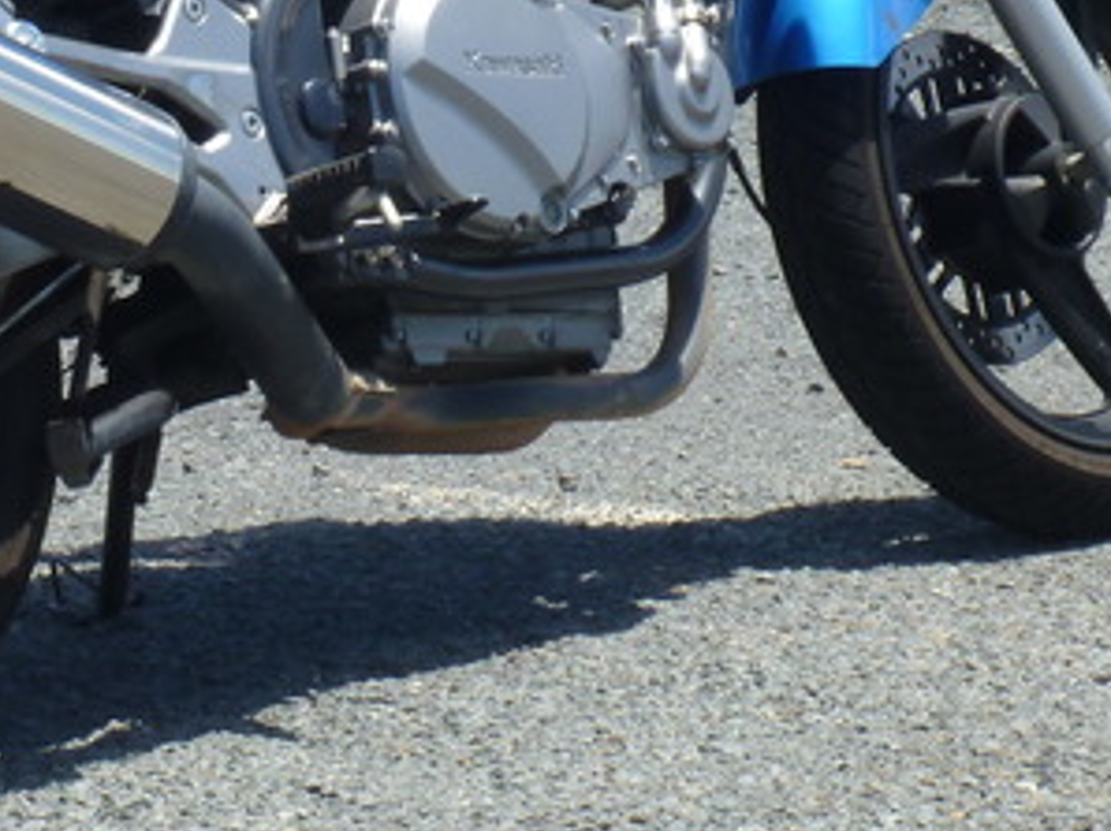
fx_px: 7408
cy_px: -205
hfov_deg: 8.5
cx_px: 41
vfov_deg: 6.4
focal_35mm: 231
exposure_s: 1/200
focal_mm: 15.3
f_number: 5.6
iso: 100
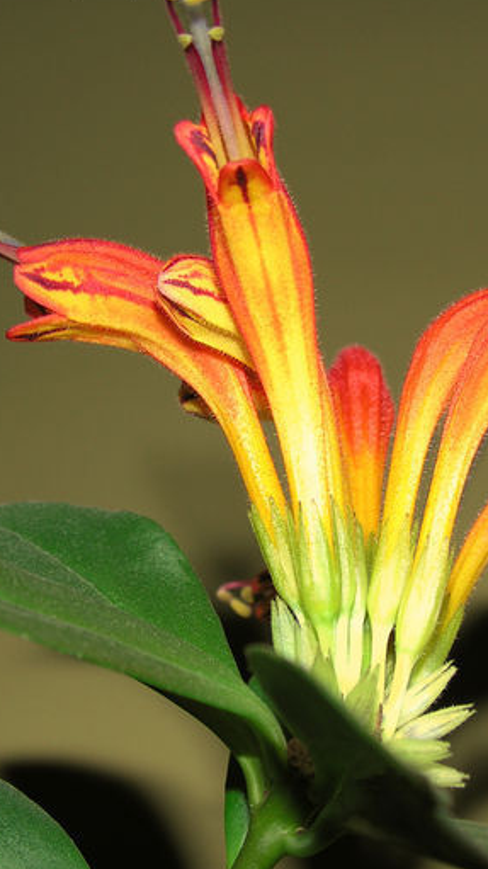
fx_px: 1635
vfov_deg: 29.7
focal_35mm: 71
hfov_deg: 17.0
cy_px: 508
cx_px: 264
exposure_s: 1/60.1
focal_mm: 9.5
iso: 50
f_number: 2.8
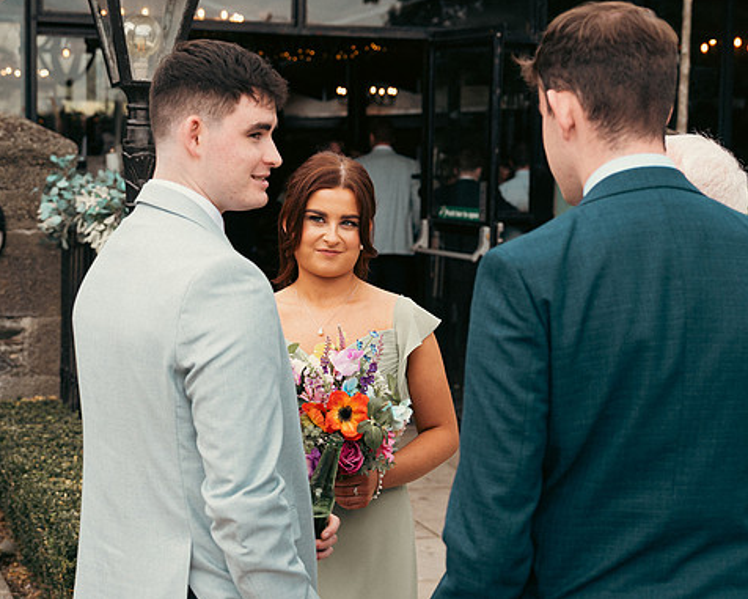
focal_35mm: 72
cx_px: 350
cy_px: 296
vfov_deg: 21.3
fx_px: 1594
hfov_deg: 26.4
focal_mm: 42
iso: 125
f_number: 3.5
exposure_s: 1/400
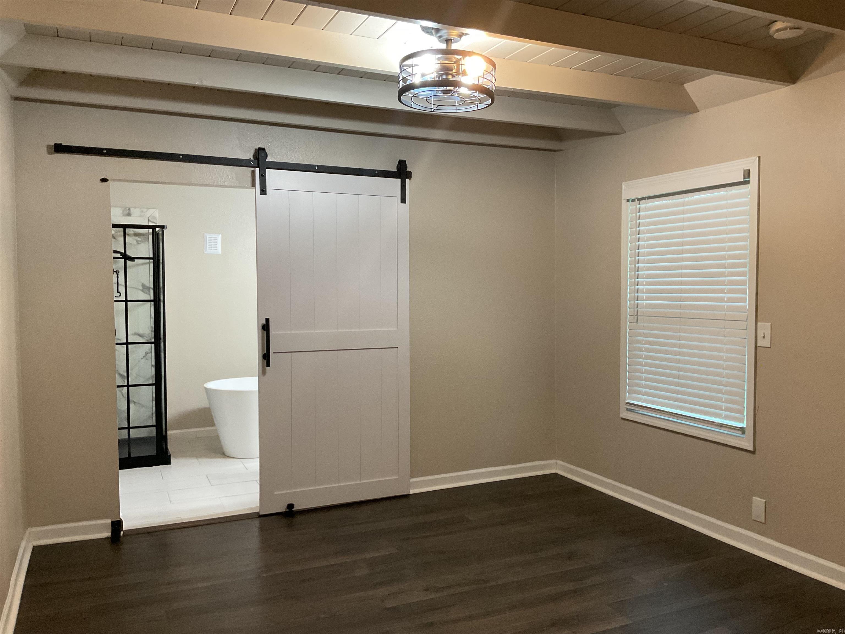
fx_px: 708
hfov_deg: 61.7
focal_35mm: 29
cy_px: 317
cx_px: 422
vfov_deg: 48.2
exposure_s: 1/60
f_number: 1.8
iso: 160
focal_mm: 3
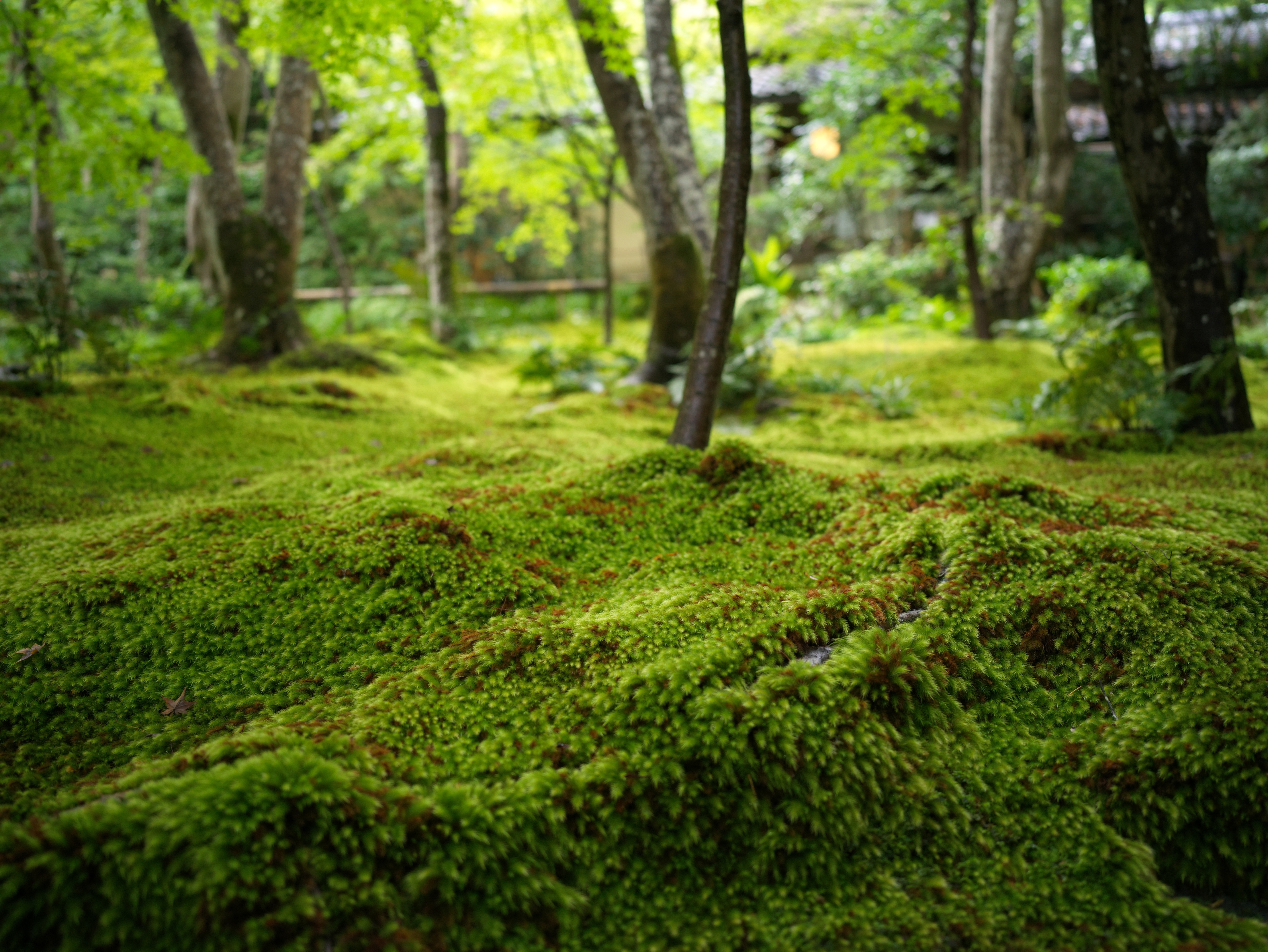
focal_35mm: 35
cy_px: 476
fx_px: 1283
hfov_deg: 52.6
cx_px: 634
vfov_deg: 40.7
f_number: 4
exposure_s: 1/125
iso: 800
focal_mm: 45
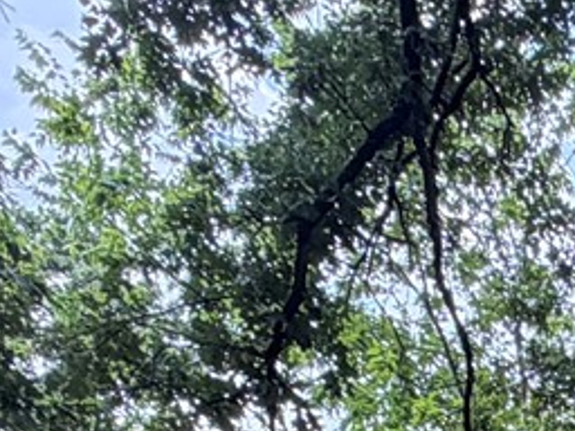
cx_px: 1076
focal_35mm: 112
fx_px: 1860
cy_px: 1246
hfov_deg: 15.0
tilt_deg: -13.9
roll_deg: +1.2
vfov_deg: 10.2
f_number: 2.2
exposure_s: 1/124
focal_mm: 2.22
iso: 50
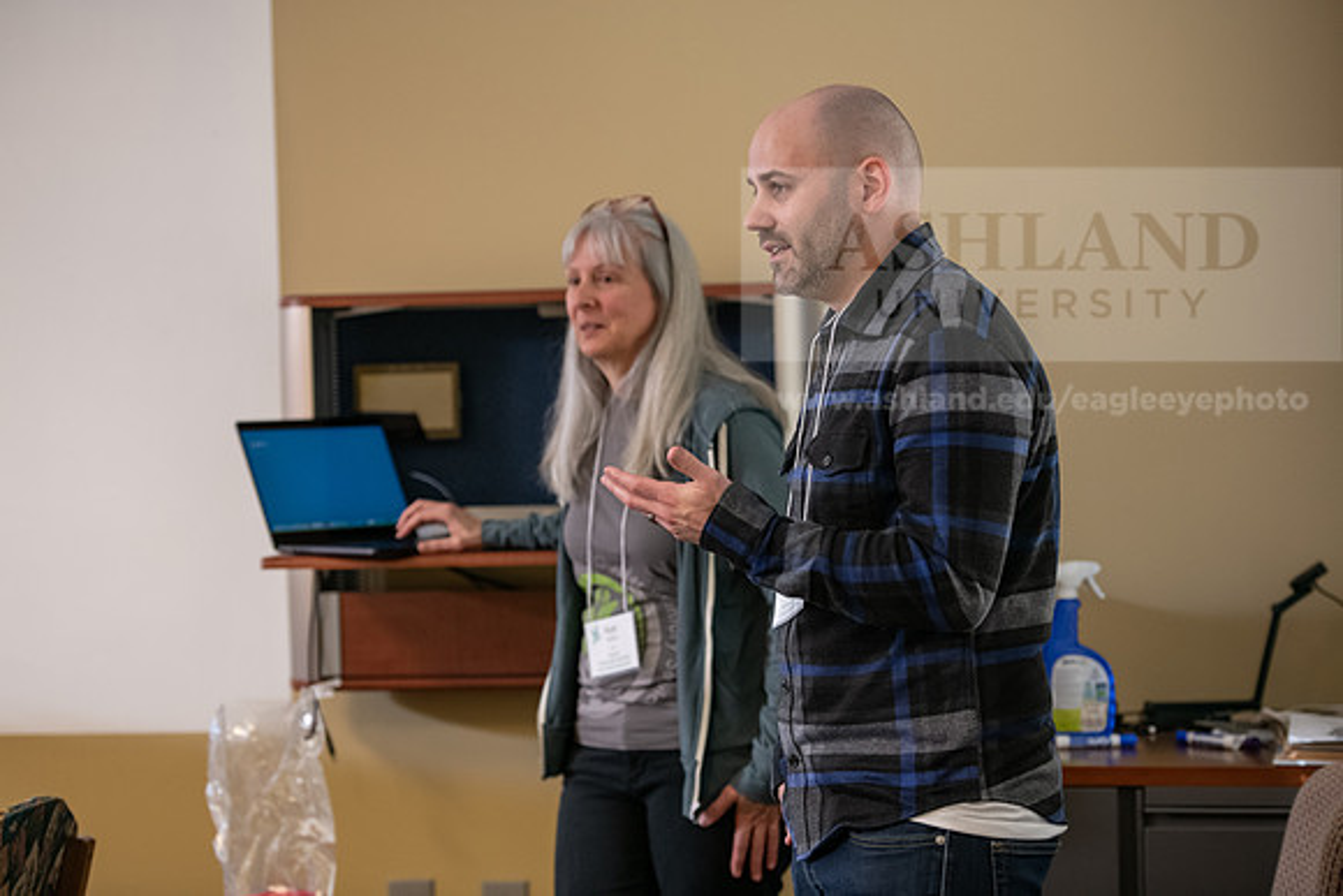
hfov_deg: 21.5
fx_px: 3545
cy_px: 448
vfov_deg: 14.4
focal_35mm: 95
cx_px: 672
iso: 1600
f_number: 3.2
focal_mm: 95
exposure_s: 1/200
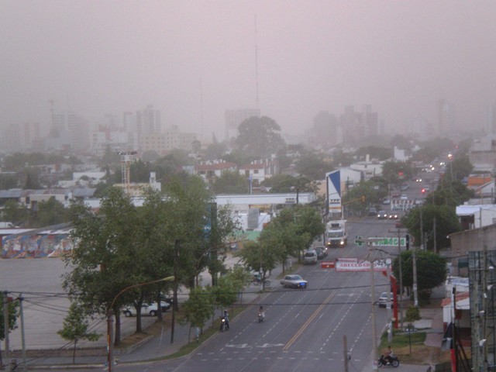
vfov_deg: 13.0
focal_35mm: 114
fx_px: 1633
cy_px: 186
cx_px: 248
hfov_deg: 17.3
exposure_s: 1/60
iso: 268
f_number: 5.9
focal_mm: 18.9
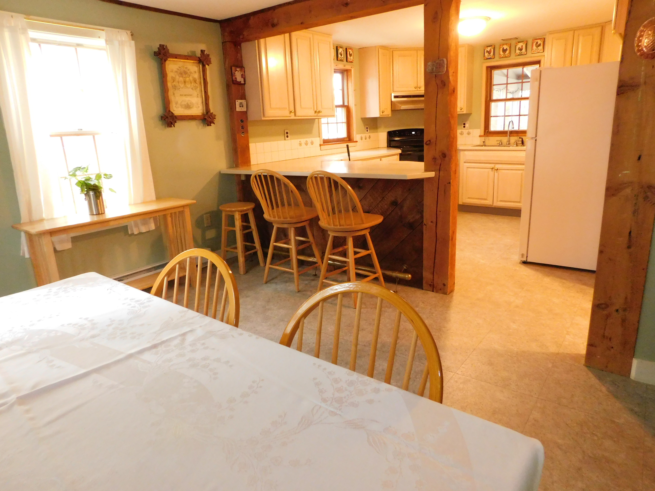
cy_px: 246
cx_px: 328
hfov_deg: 73.9
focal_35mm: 23
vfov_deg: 58.9
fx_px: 435
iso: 800
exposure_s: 1/20
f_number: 3
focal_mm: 4
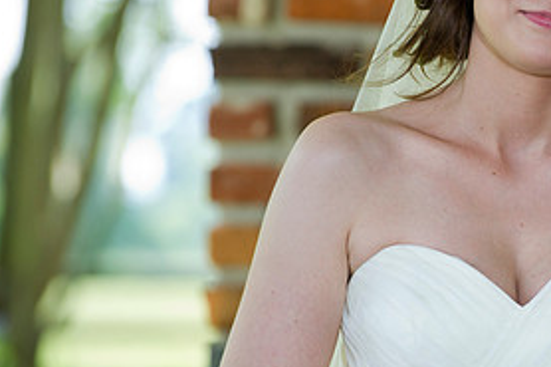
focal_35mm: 397
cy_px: 161
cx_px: 545
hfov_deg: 5.2
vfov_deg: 3.5
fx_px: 6072
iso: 500
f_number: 3.5
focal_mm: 190
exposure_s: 1/250
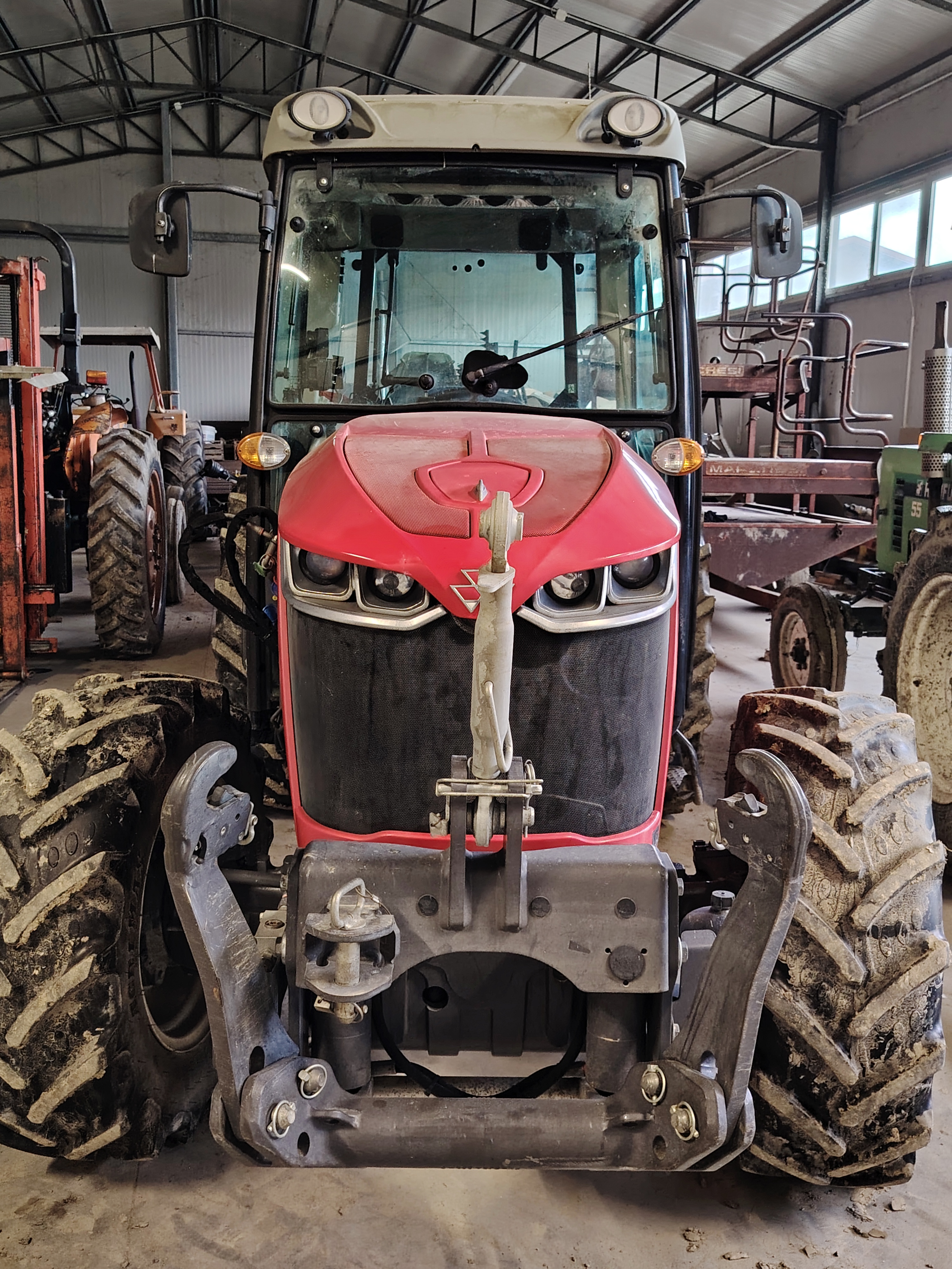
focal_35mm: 31
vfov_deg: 58.4
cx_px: 476
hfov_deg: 45.4
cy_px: 634
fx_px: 1137
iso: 1319
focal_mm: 5.25
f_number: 1.75
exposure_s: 1/25
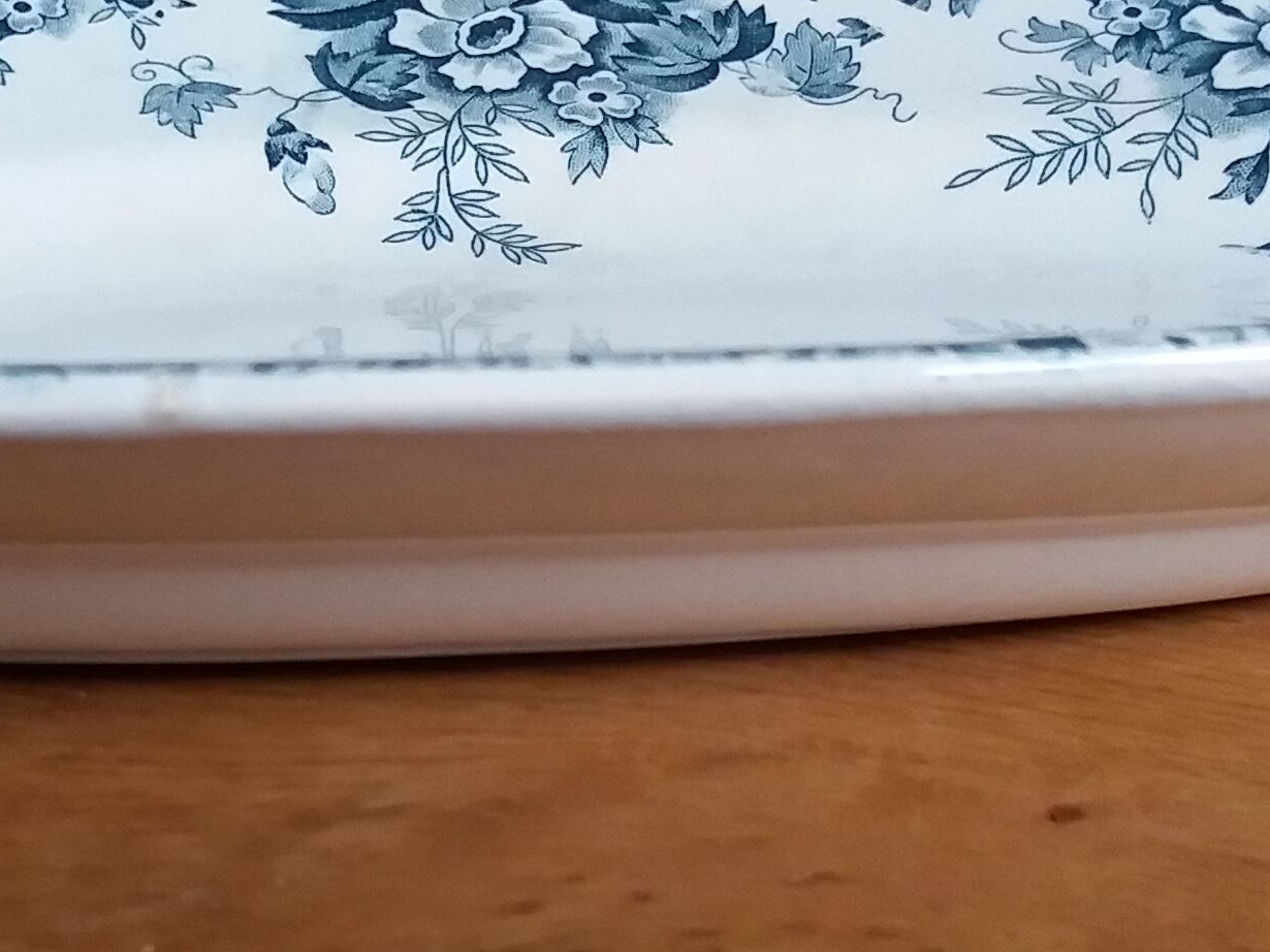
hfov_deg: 20.8
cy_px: 496
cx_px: 493
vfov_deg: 15.7
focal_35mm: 94
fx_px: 3448
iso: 160
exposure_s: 1/25
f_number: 1.9
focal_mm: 3.7
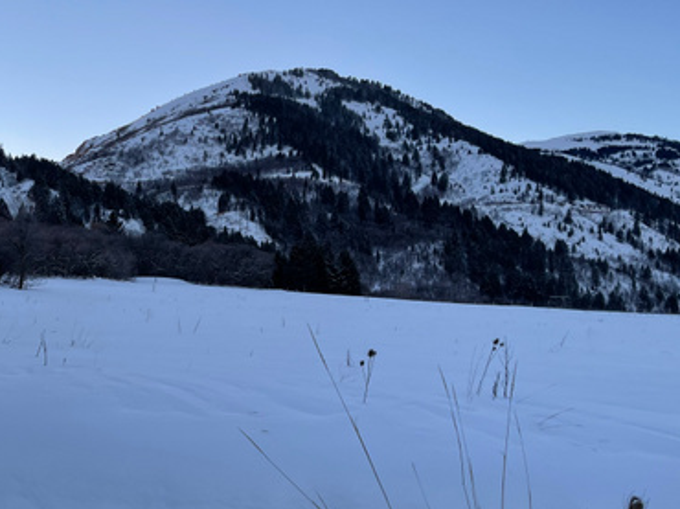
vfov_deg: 32.0
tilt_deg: +3.0
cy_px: 323
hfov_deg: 40.1
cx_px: 121
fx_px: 883
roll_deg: +2.5
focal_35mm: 45
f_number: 1.6
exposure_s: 1/466
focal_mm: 5.1
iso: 32
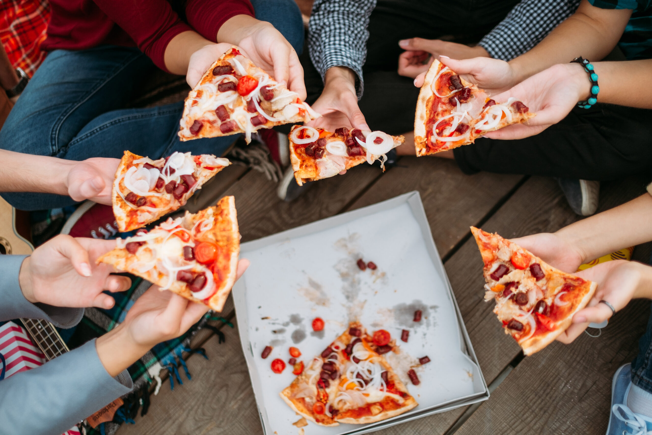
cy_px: 218
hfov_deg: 54.4
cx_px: 326
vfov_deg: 37.9
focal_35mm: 35
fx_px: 634
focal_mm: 23
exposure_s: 1/2500
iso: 200
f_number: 1.4
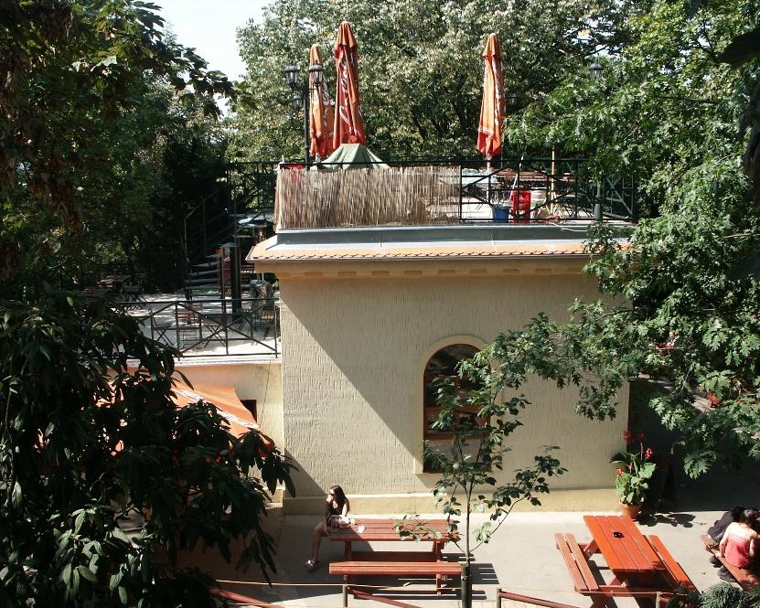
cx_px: 373
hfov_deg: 45.8
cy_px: 306
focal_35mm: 40
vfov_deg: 37.3
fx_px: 900
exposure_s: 1/180
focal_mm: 9.82
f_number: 5.6
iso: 100
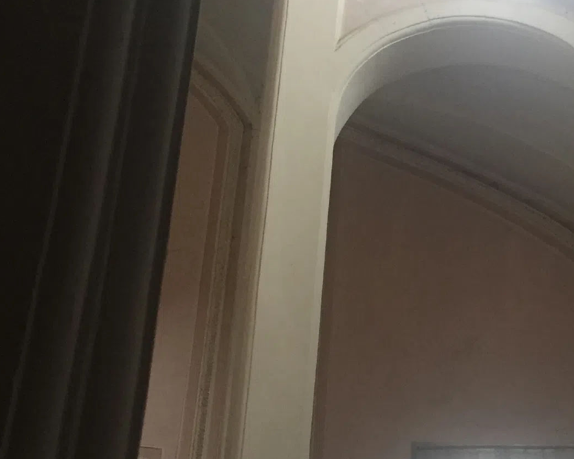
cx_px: 489
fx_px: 1104
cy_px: 306
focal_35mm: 65
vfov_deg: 23.4
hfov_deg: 28.3
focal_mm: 4.15
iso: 200
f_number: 2.2
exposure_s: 1/33
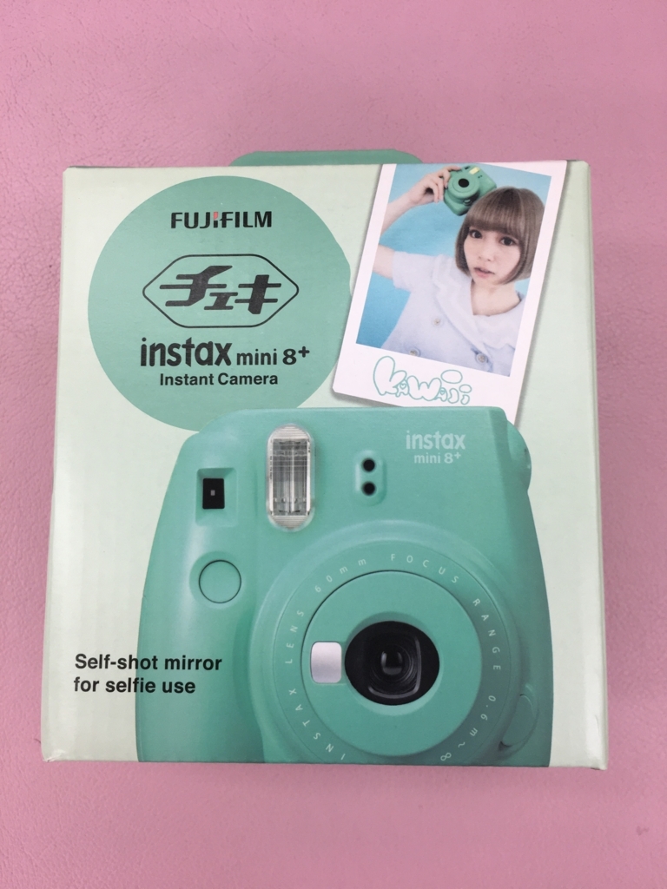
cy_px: 444
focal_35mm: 29
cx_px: 334
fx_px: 745
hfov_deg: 48.2
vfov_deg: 61.7
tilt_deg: -83.9
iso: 40
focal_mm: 4.15
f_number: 2.2
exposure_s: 1/100
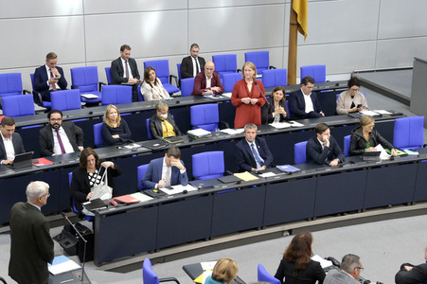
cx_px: 214
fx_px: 853
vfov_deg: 18.9
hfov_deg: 28.1
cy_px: 142
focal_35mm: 72
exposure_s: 1/400
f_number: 5.6
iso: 8000
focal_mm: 72
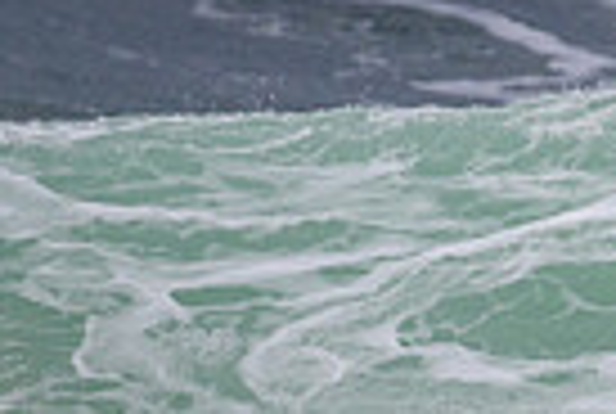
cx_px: 1088
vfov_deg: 0.4
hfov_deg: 0.6
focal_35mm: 3477
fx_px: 59625
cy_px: 614
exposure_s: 1/2000
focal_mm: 600
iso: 560
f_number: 11
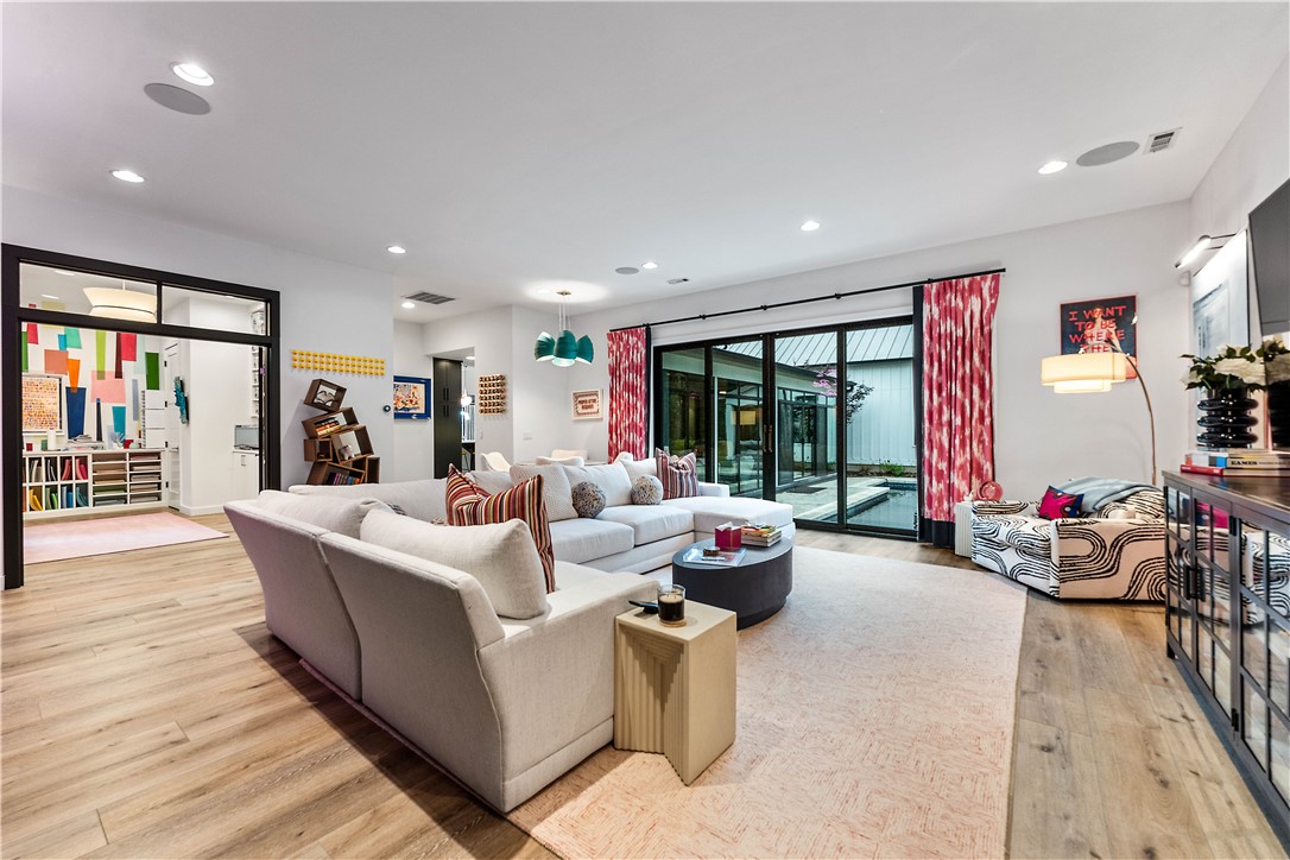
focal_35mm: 15
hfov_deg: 101.9
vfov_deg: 78.8
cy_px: 430
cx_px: 645
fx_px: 523
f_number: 8
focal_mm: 14.6
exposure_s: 1/4
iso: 800
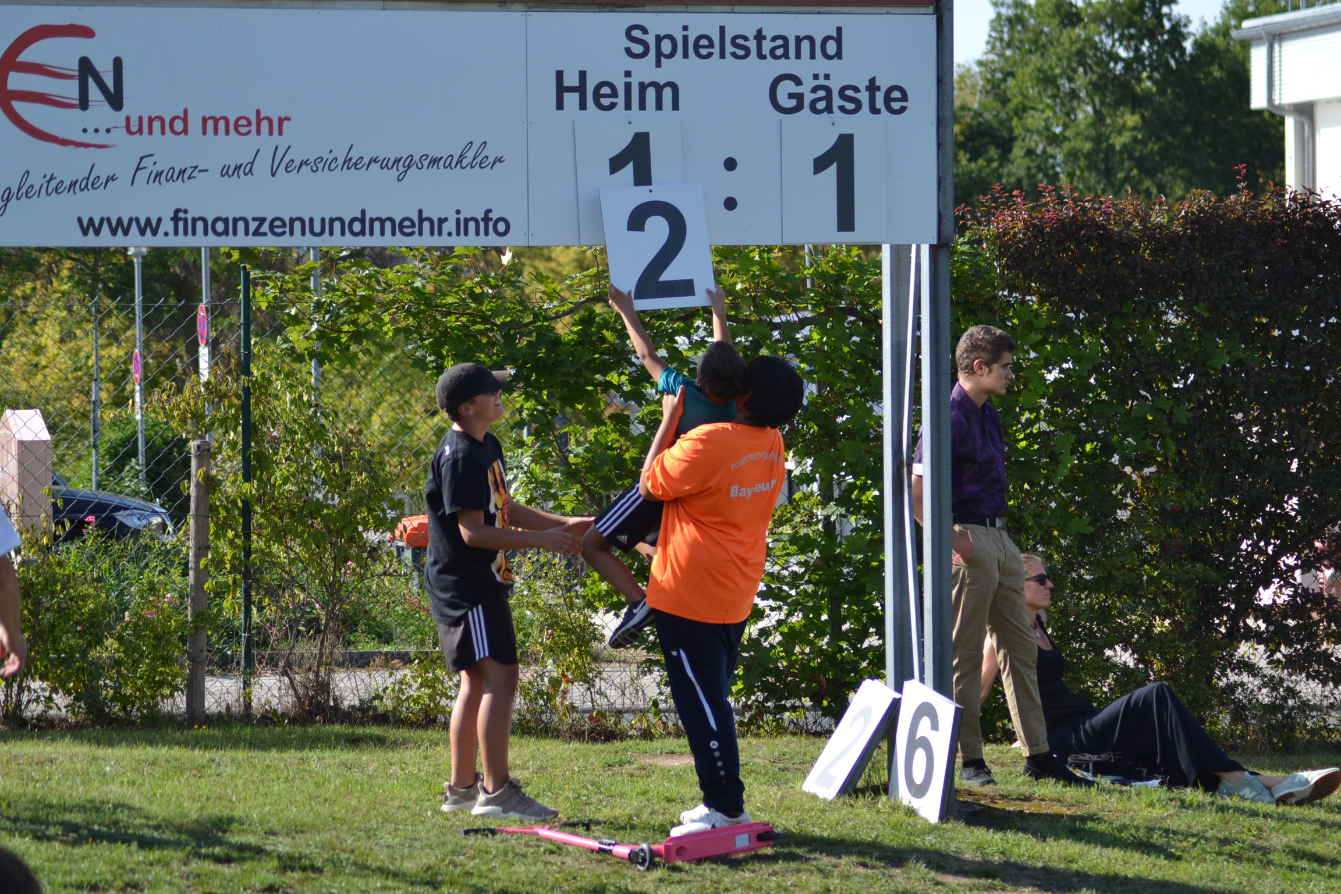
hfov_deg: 13.7
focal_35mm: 150
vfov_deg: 9.1
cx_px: 670
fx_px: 5587
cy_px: 447
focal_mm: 100
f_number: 5.6
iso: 400
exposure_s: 1/1250
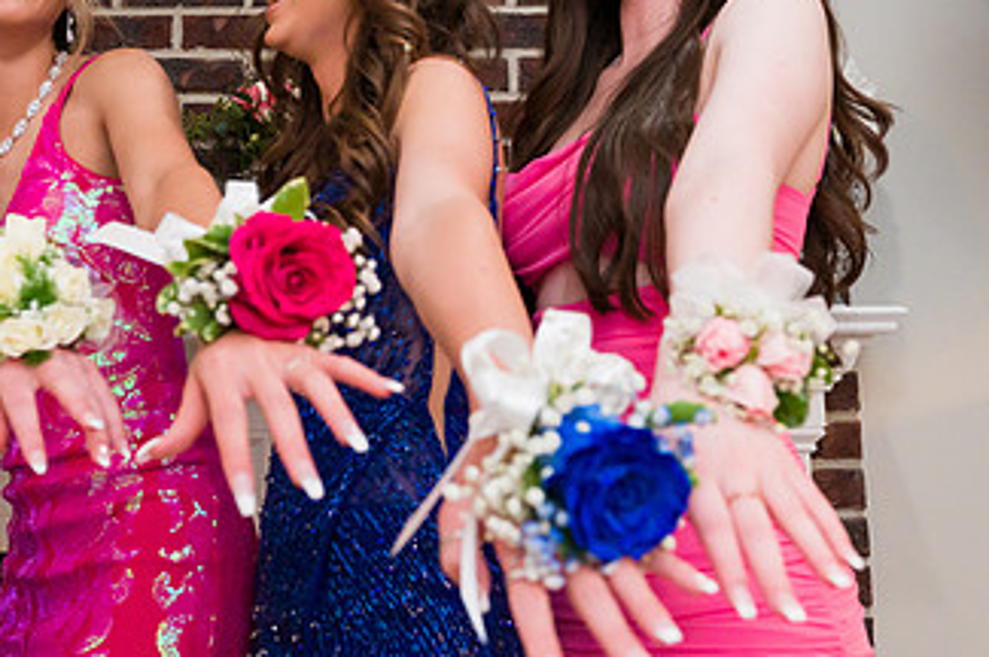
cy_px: 201
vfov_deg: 26.7
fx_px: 1372
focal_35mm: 50
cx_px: 359
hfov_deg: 39.3
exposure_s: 1/200
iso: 2000
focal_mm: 28
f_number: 5
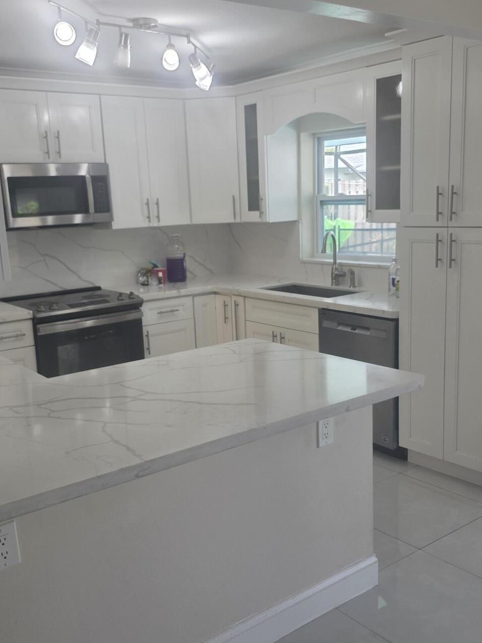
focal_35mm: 36
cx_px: 249
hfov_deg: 39.6
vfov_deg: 51.3
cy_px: 338
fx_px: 669
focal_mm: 6.3
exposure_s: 1/120
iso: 80
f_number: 1.7
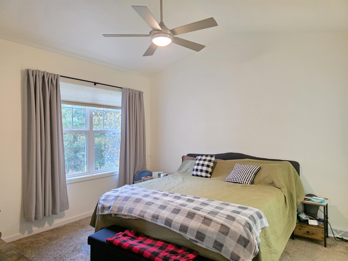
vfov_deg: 58.9
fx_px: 231
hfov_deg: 73.9
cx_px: 174
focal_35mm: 23
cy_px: 130
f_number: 1.7
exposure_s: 1/120
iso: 1600
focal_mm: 6.3
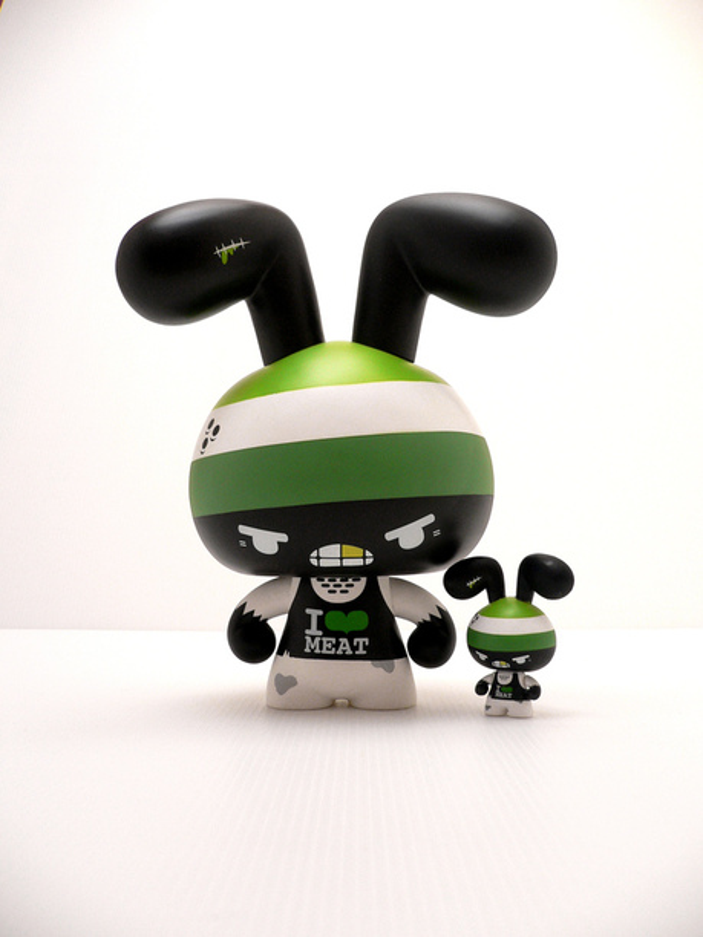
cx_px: 352
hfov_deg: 40.7
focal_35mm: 35
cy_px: 468
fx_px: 948
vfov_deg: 52.6
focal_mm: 5.8
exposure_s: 1/100
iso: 80
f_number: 2.8
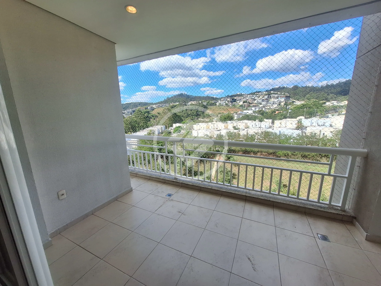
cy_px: 143
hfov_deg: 106.2
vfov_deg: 89.9
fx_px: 143
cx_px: 190
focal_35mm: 13
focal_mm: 1.74
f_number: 2.2
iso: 40
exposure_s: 1/1374
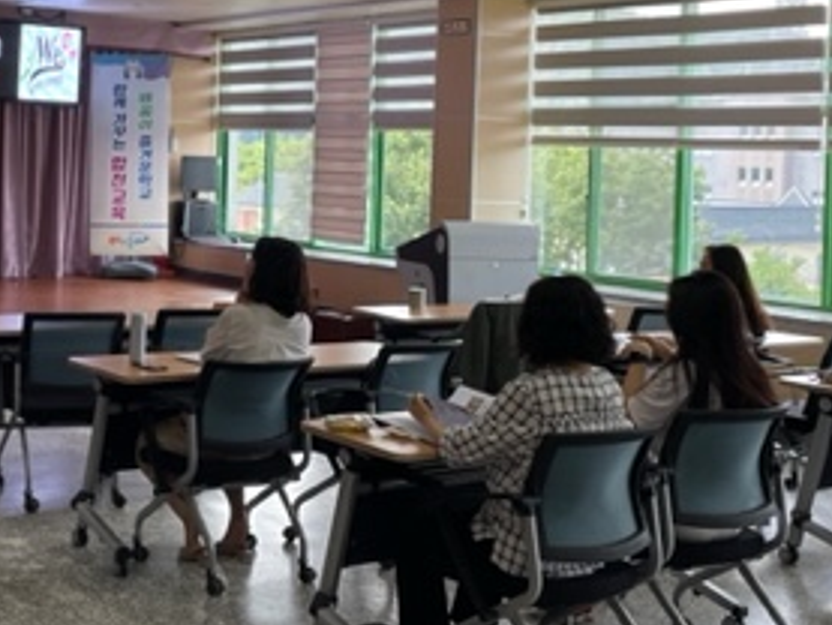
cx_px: 183
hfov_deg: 31.5
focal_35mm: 60
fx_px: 1443
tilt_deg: -0.5
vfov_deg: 24.2
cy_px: 171
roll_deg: -2.2
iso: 32
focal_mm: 4.2
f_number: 1.6
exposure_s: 1/227
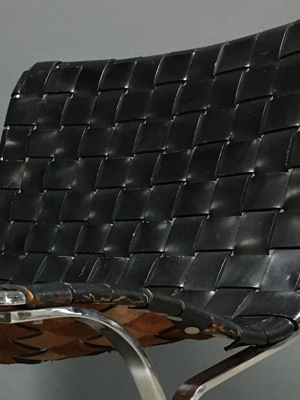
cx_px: 18
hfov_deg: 17.9
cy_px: 348
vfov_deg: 23.6
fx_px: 936
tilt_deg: -7.7
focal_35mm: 81
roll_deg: -0.6
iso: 250
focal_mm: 4.15
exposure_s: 1/17
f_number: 2.2
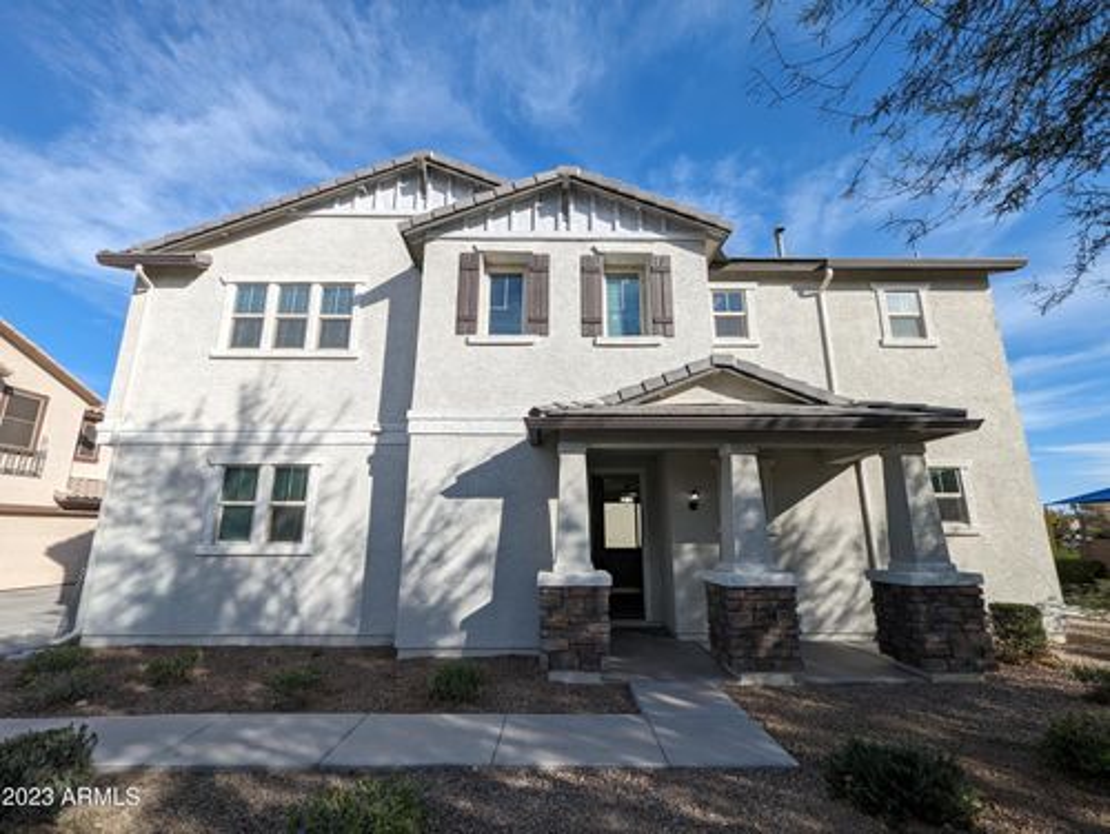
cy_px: 417
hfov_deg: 106.1
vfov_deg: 90.0
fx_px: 417
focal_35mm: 13
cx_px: 555
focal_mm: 1.95
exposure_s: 1/1309
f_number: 2.2
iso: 45
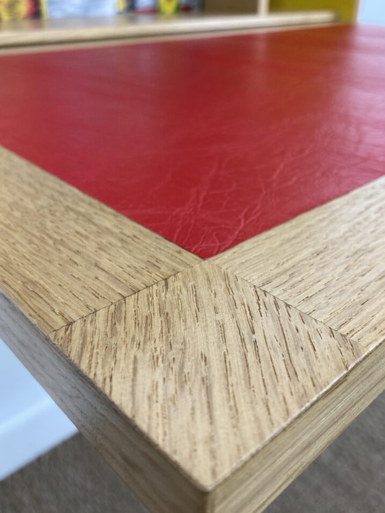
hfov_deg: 46.8
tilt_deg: -28.1
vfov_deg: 59.9
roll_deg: -0.4
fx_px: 445
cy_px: 245
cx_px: 189
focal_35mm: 30
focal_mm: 3.99
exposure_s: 1/100
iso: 50
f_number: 1.8
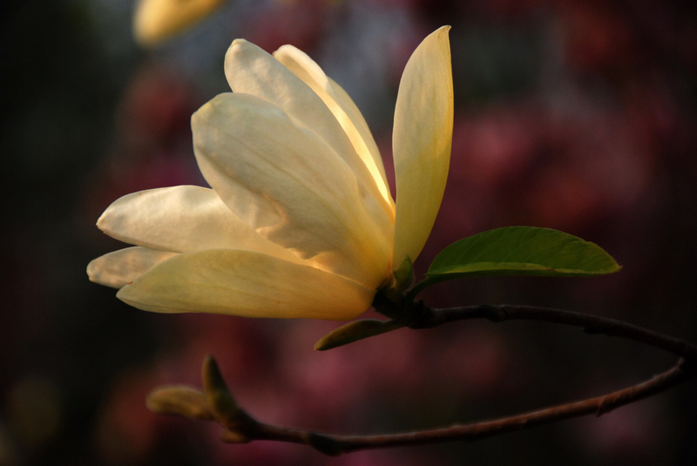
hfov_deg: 6.9
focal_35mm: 300
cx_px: 348
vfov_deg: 4.6
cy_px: 233
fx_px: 5813
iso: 250
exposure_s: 1/640
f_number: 5.6
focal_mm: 200
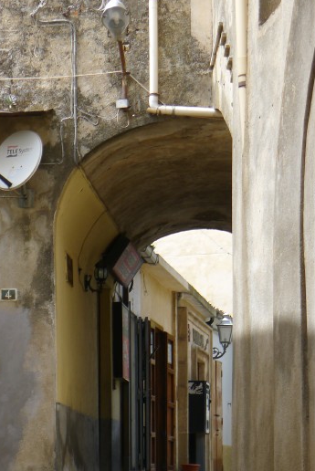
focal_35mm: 124
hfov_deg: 11.1
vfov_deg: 16.5
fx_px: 1624
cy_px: 325
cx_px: 131
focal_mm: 17.1
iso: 80
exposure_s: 1/320
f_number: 3.2
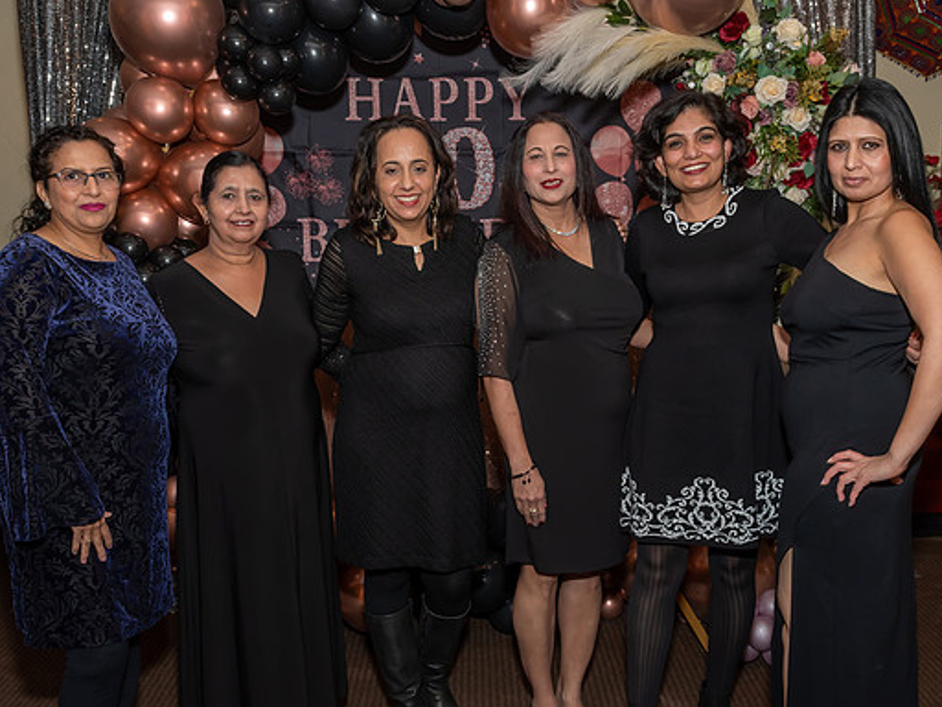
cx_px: 542
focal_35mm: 39
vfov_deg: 36.8
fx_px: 1061
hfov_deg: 47.7
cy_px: 370
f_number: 9
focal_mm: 20
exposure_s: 1/250
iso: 500
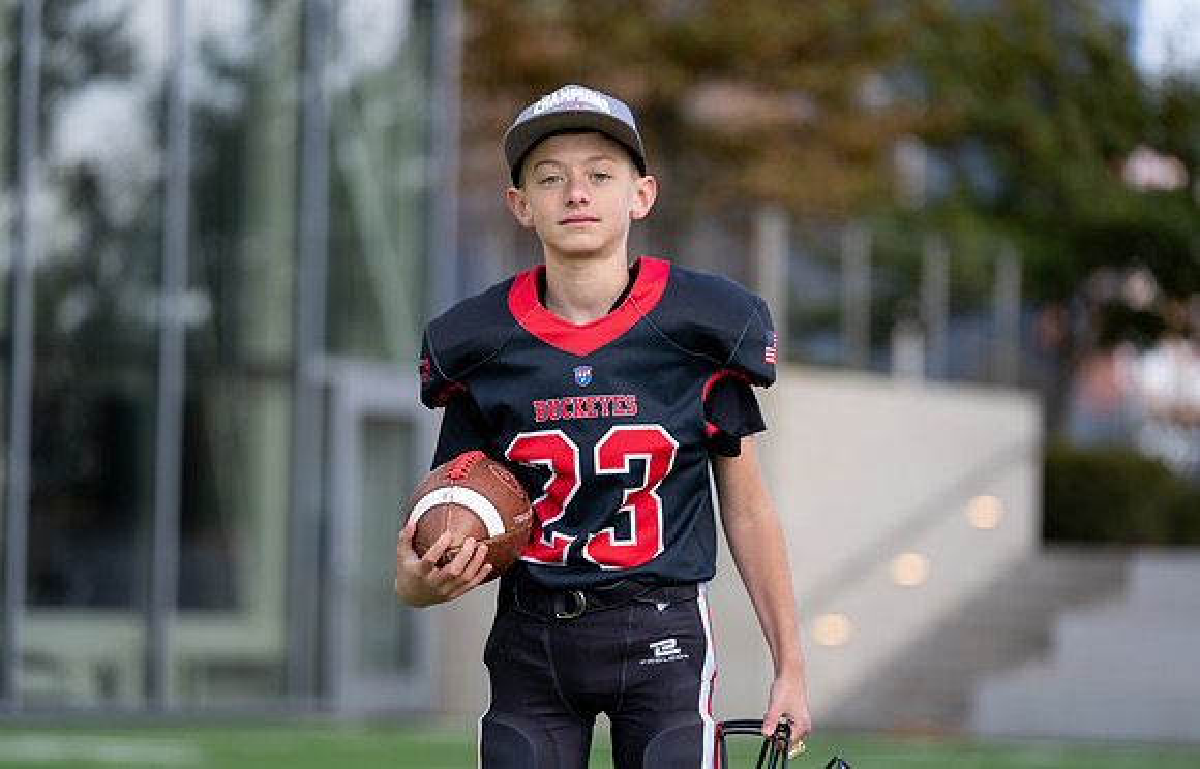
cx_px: 608
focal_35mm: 150
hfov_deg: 13.9
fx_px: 4933
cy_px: 405
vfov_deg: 8.9
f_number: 2.8
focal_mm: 144
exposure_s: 1/400
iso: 100
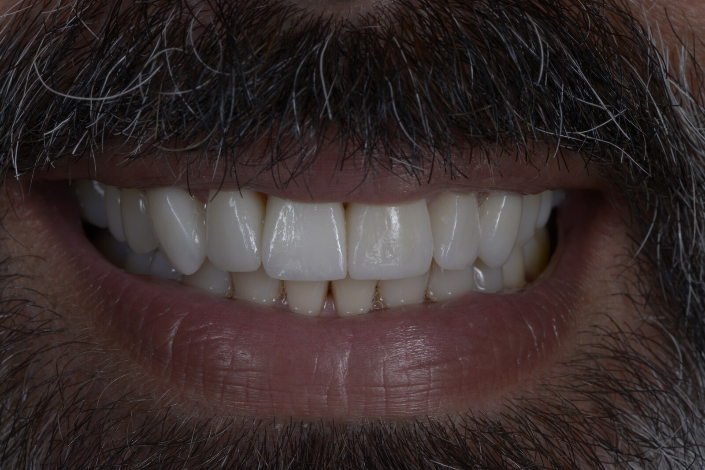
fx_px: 2056
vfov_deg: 13.0
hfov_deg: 19.5
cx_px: 352
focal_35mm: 105
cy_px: 235
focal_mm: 105
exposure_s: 1/125
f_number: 29
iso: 200
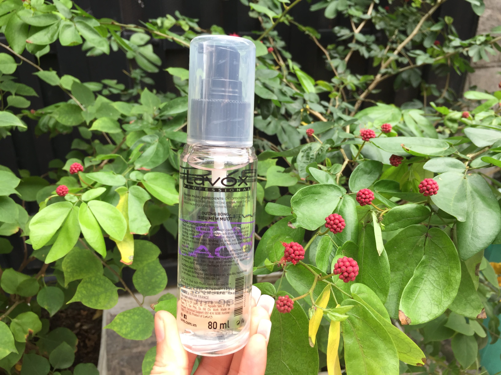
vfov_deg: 48.2
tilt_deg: -21.4
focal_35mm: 29
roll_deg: -2.3
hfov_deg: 61.7
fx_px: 420
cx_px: 250
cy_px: 188
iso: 32
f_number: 2.2
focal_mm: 4.15
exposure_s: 1/126
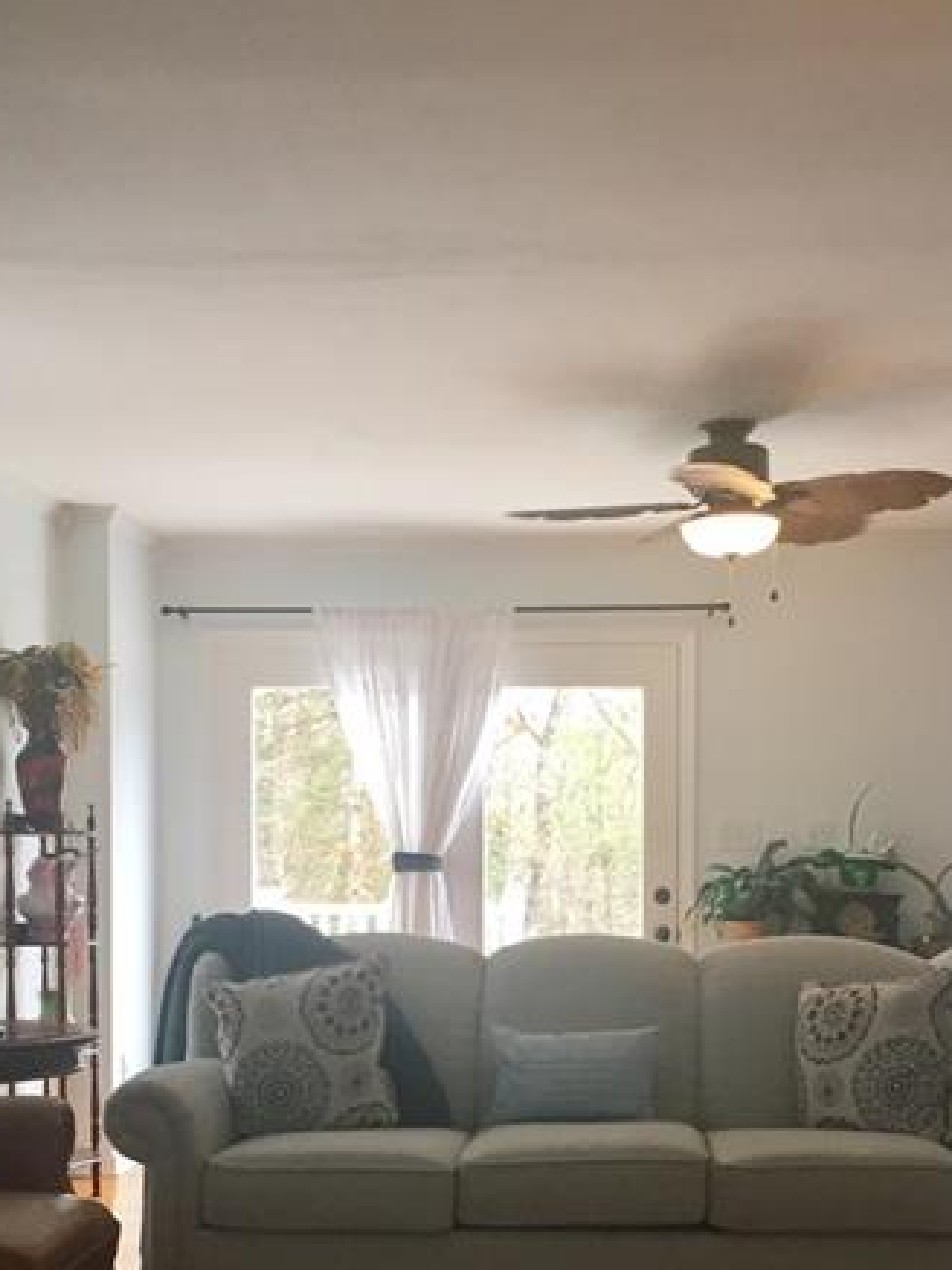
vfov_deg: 36.8
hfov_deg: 28.6
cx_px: 520
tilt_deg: -0.8
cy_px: 921
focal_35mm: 51
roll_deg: +0.4
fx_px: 1869
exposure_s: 1/30
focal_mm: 4.15
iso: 32
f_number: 2.2
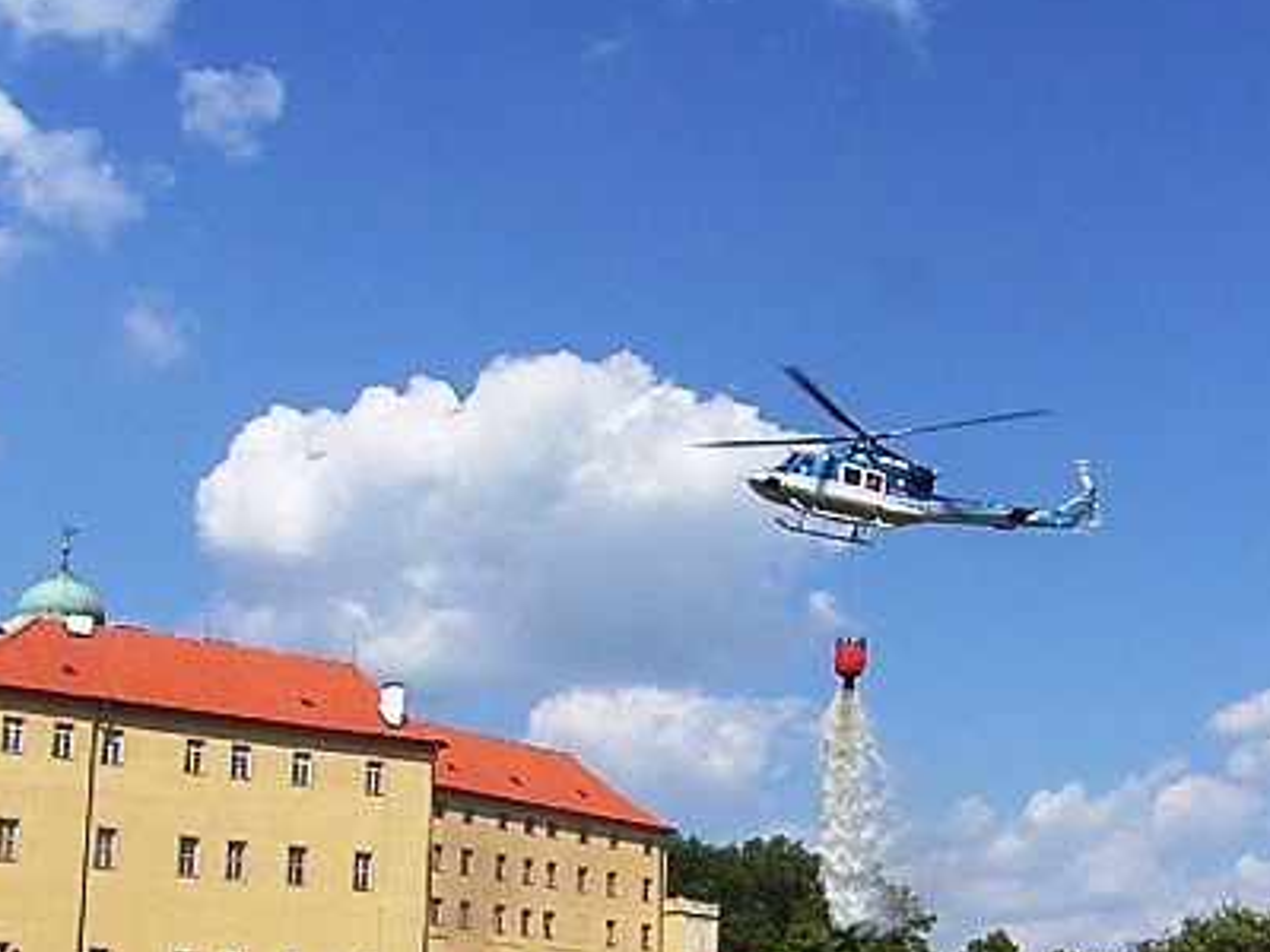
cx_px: 835
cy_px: 739
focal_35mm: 56
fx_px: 2055
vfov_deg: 25.7
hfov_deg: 34.1
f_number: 7.1
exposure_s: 1/400
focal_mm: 9
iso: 50
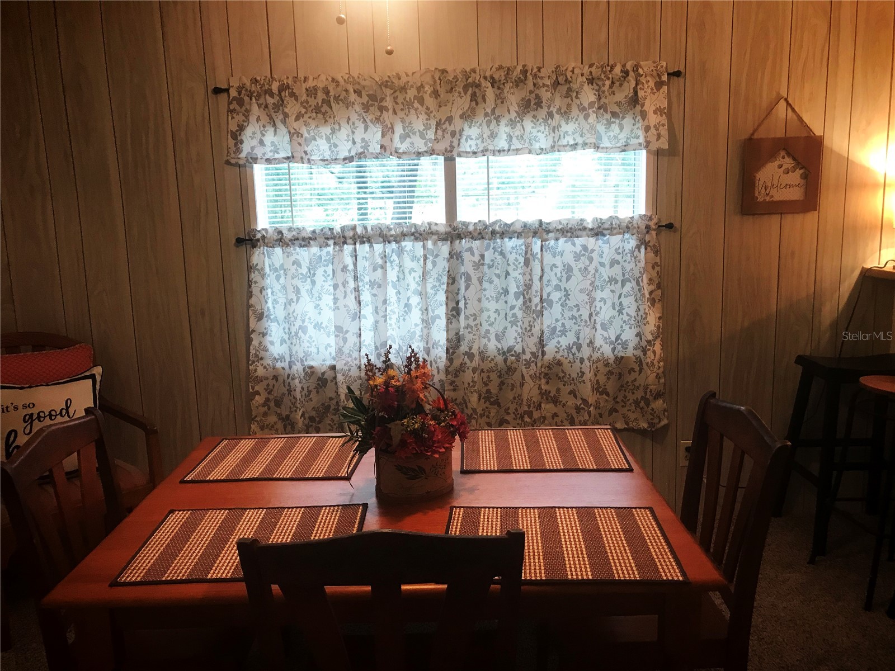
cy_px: 336
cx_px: 448
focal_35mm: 28
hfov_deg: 63.4
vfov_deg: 49.7
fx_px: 724
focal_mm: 3.99
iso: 40
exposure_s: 1/15
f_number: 1.8
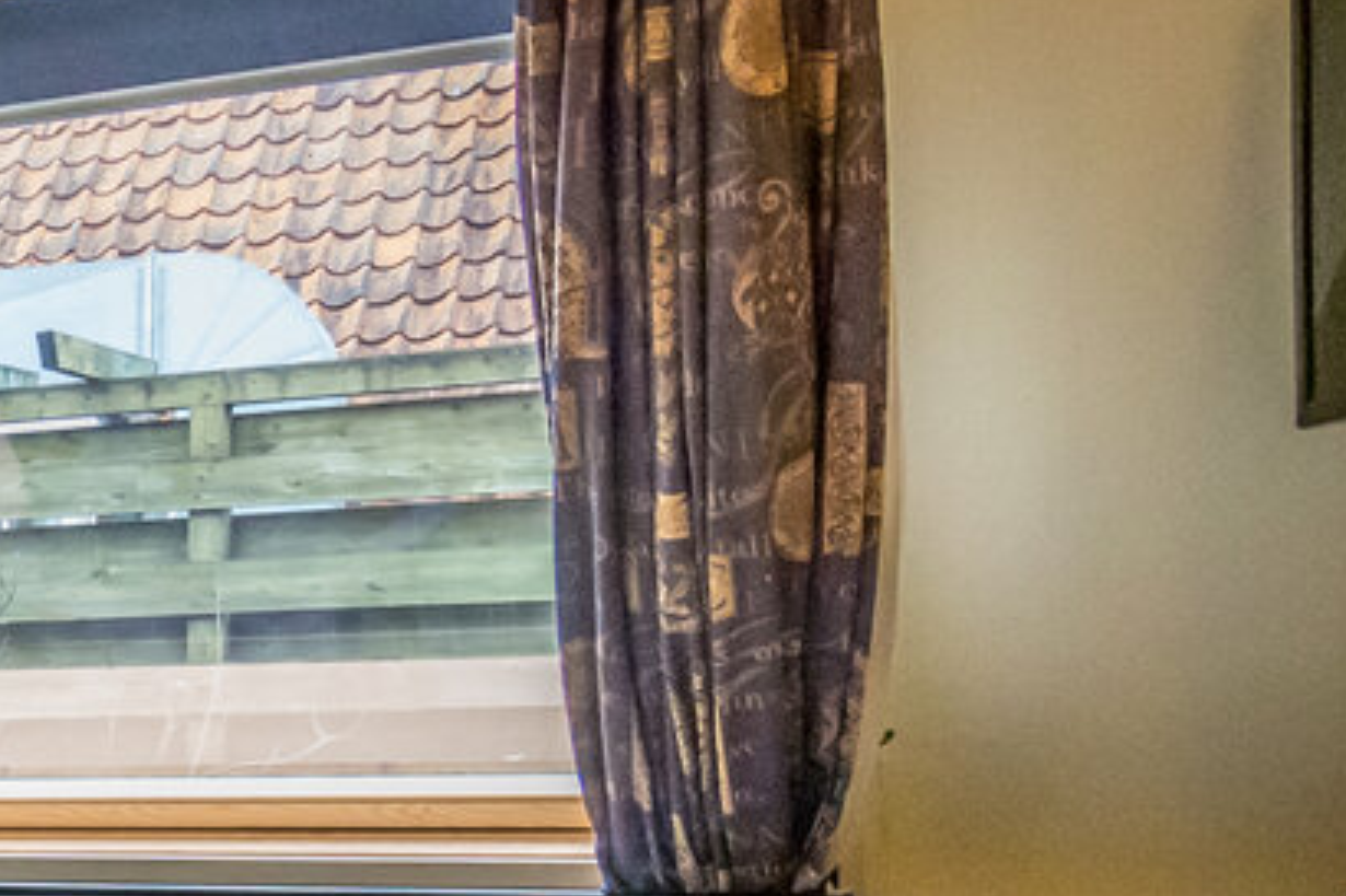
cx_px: -1031
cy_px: 1336
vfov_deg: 15.7
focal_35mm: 80
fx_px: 2990
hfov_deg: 19.5
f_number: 6.3
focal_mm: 16
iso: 4000
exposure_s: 1/100
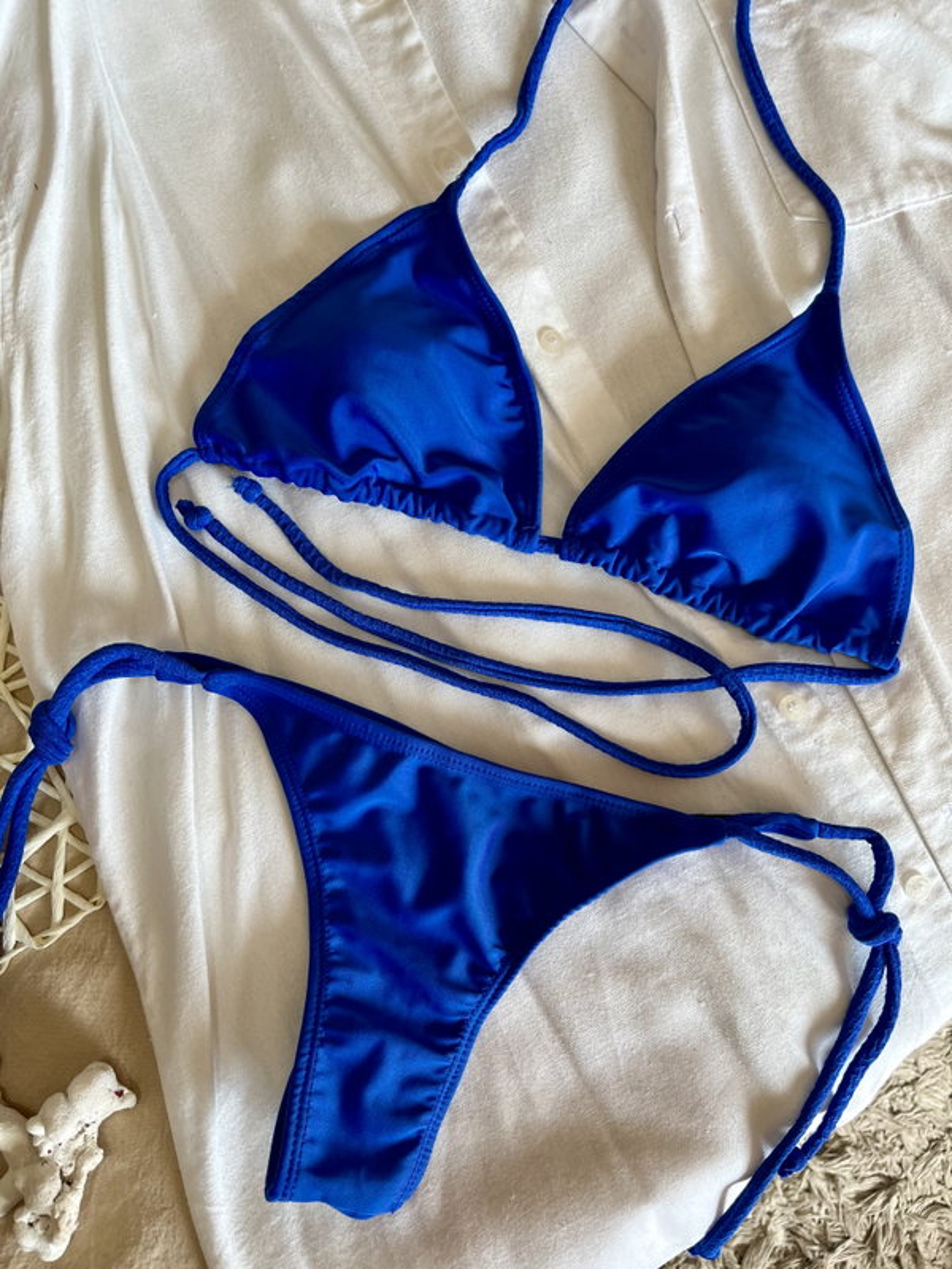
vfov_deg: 67.3
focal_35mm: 26
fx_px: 953
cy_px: 634
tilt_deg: -85.5
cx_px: 476
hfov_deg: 53.1
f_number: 1.6
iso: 64
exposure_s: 1/121
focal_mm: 5.1
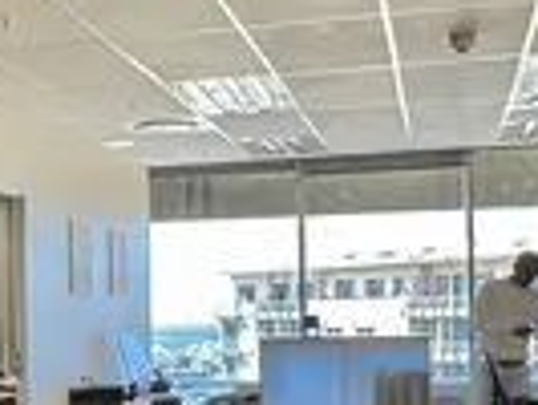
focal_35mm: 84
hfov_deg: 22.2
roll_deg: +1.2
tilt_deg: -0.6
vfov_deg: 17.4
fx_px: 1307
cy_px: 328
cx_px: -28
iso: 64
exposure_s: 1/100
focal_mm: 2.22
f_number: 2.2
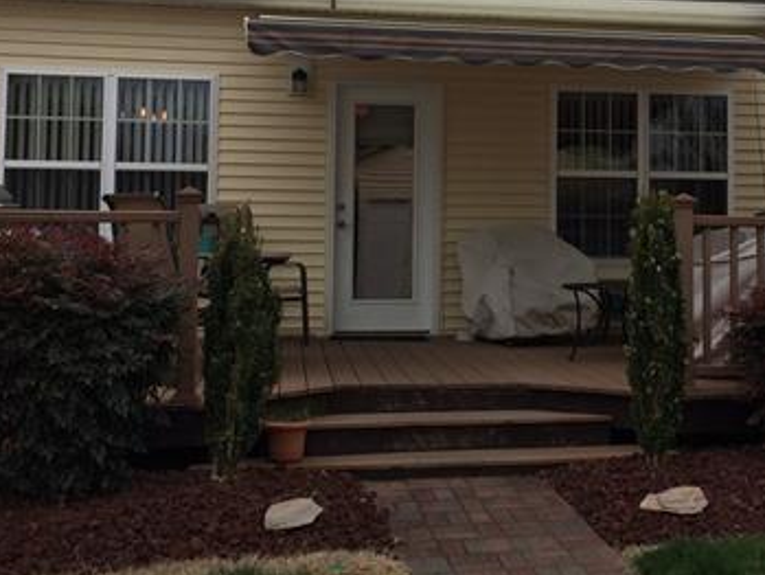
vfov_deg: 26.4
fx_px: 1216
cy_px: 171
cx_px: 517
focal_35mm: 55
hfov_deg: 34.6
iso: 32
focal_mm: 4.12
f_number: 2.2
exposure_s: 1/1172
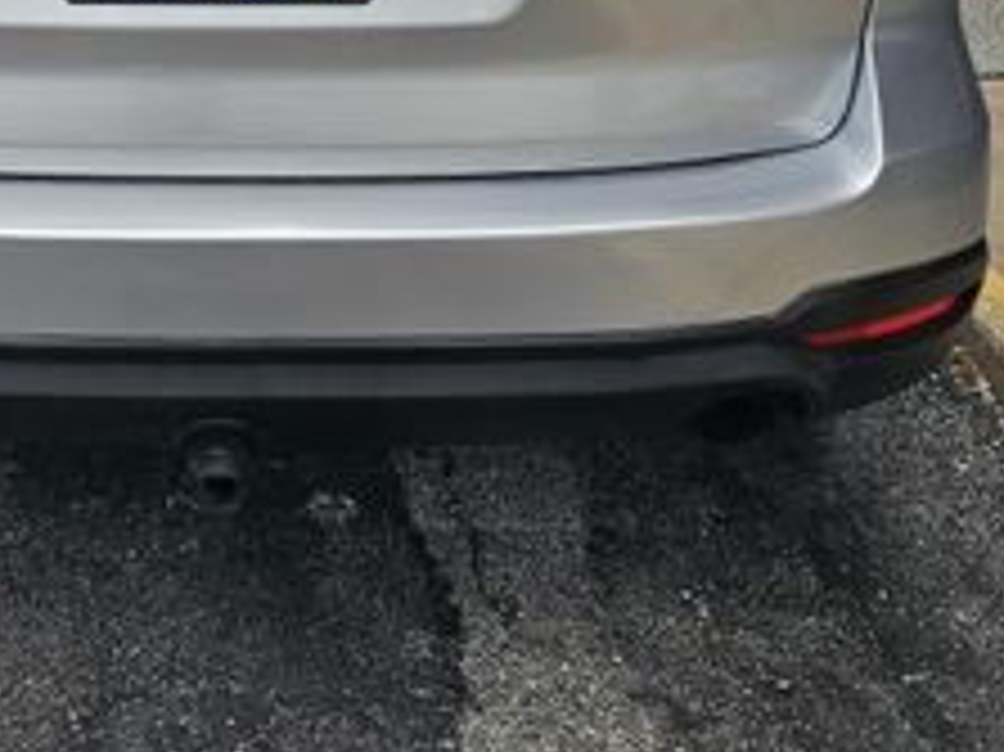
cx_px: 162
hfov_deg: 28.6
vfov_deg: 20.8
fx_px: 1913
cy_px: -140
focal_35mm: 66
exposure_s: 1/180
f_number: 1.7
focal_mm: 6.3
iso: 16
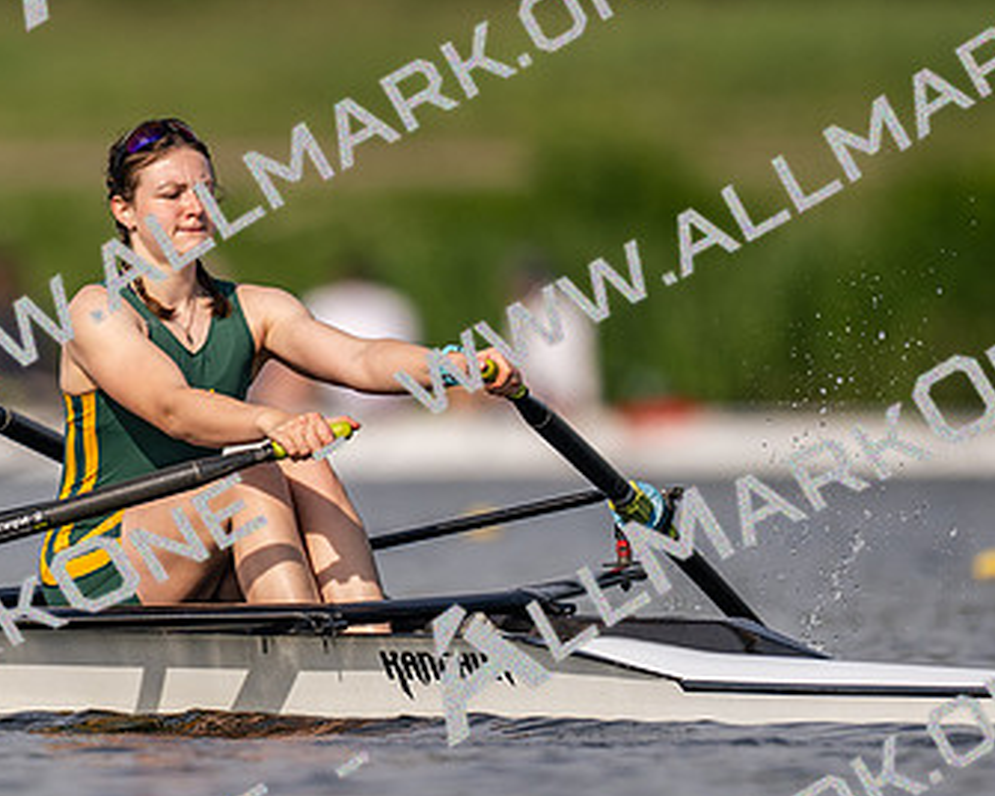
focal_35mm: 1465
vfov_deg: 1.1
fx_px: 43142
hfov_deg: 1.3
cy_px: 465
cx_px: 178
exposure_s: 1/2500
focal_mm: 600
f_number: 4
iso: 200
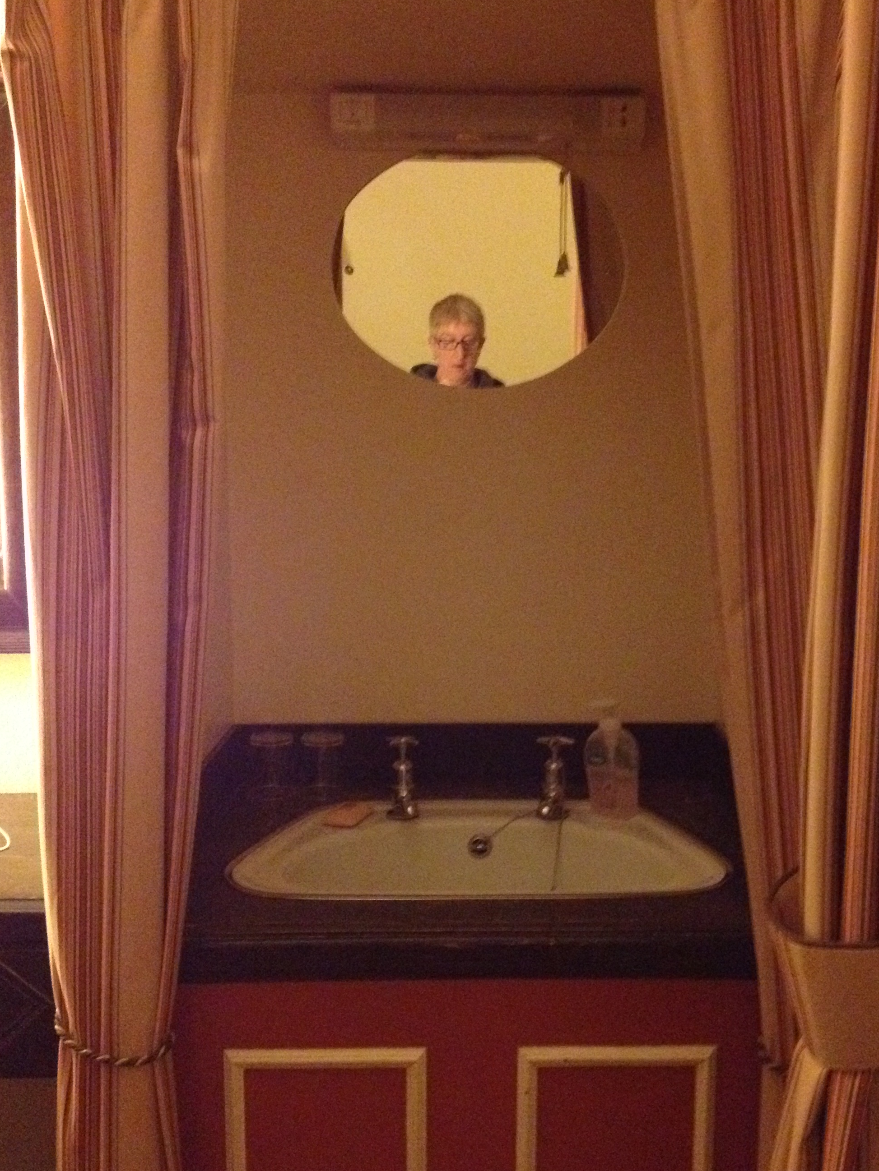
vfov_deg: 42.9
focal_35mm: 44
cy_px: 636
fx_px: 1490
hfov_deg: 32.8
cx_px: 503
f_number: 2.4
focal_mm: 4.28
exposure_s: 1/15
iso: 800
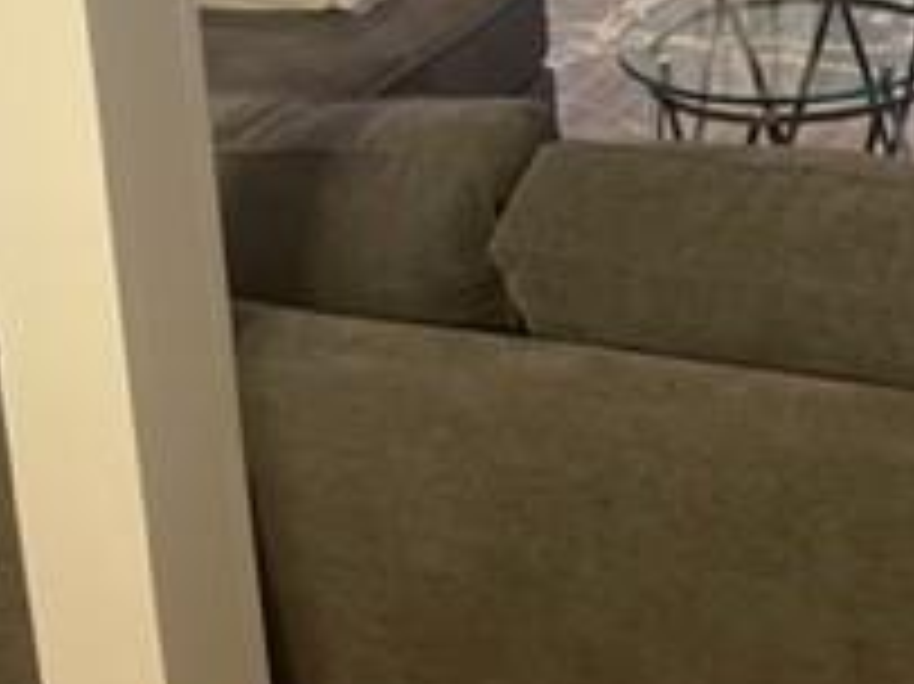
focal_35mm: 82
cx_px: 1072
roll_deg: +1.5
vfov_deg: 16.5
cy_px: -328
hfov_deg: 22.2
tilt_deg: -11.6
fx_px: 2164
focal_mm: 5.1
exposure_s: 1/60
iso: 200
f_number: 1.6
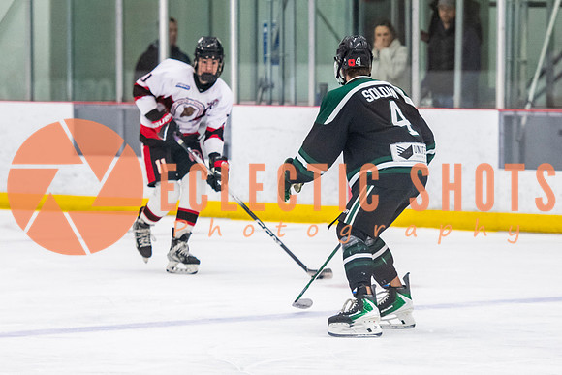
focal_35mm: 268
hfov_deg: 7.7
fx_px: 4177
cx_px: 298
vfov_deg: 5.1
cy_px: 177
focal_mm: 130
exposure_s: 1/640
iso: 3200
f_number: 3.2
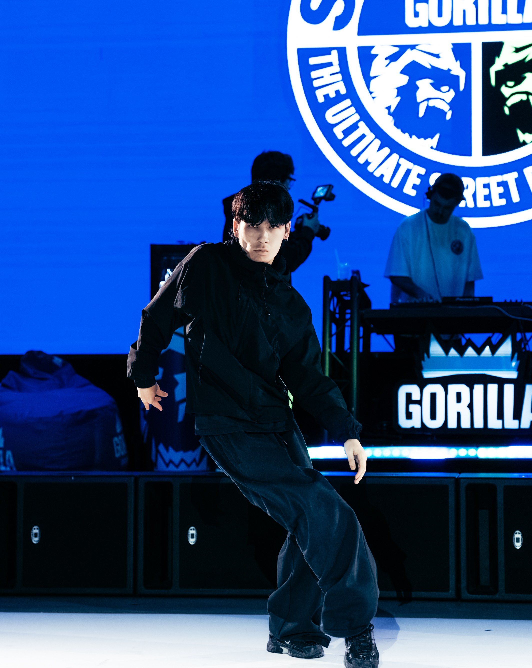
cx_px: 266
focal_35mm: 94
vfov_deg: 20.3
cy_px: 308
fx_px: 1861
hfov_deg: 16.3
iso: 2500
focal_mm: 62
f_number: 2.8
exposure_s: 1/800
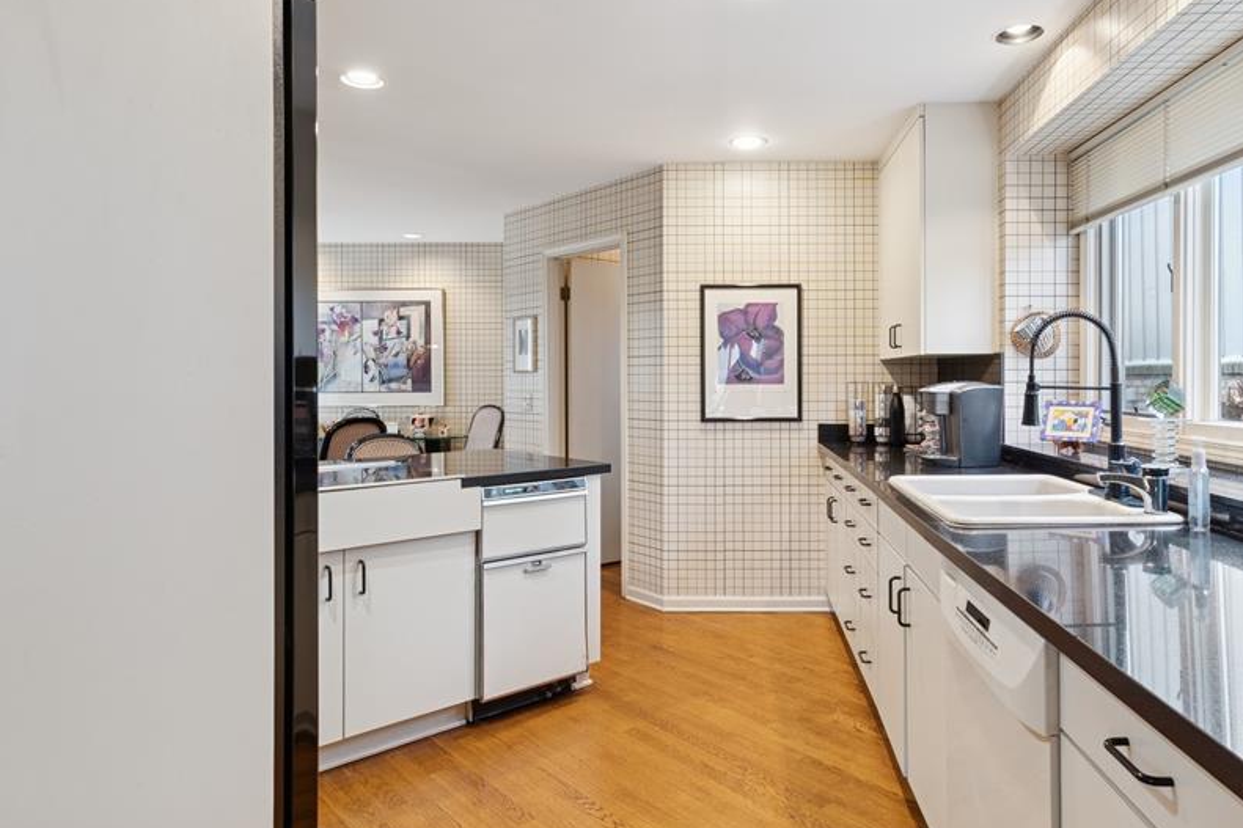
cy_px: 376
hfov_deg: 78.1
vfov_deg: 57.1
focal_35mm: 22
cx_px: 715
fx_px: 759
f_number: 8
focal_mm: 11.5
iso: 400
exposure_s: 1/10
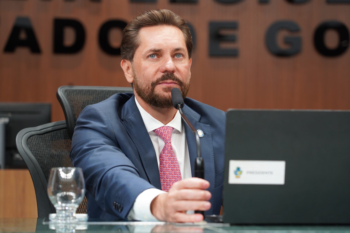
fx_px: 1021
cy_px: 116
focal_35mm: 105
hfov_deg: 19.5
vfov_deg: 13.0
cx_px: 175
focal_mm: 105
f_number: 5
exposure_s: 1/125
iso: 1600
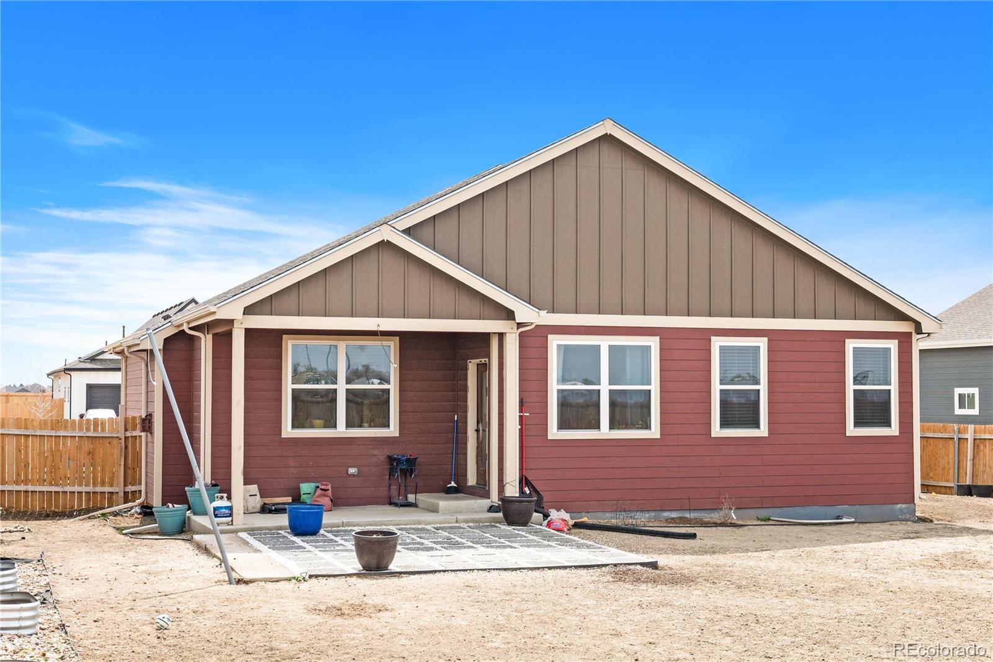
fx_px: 1434
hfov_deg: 38.2
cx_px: 496
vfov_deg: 26.0
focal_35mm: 52
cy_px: 331
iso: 400
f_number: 9
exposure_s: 1/500
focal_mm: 35
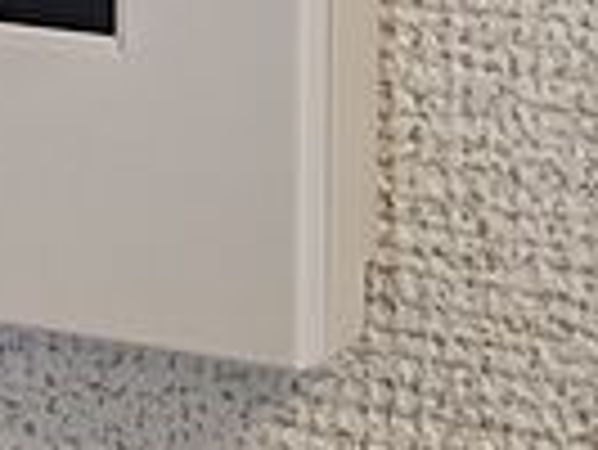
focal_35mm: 245
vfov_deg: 5.9
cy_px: -513
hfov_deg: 8.0
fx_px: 4236
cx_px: -175
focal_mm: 5.43
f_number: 1.89
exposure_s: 1/120
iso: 118
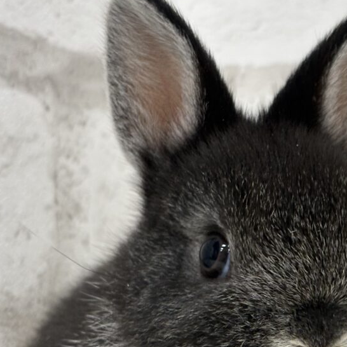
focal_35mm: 101
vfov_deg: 17.2
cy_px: 228
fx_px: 1145
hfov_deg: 17.0
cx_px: 306
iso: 80
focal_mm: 5.96
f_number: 1.6
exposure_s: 1/50
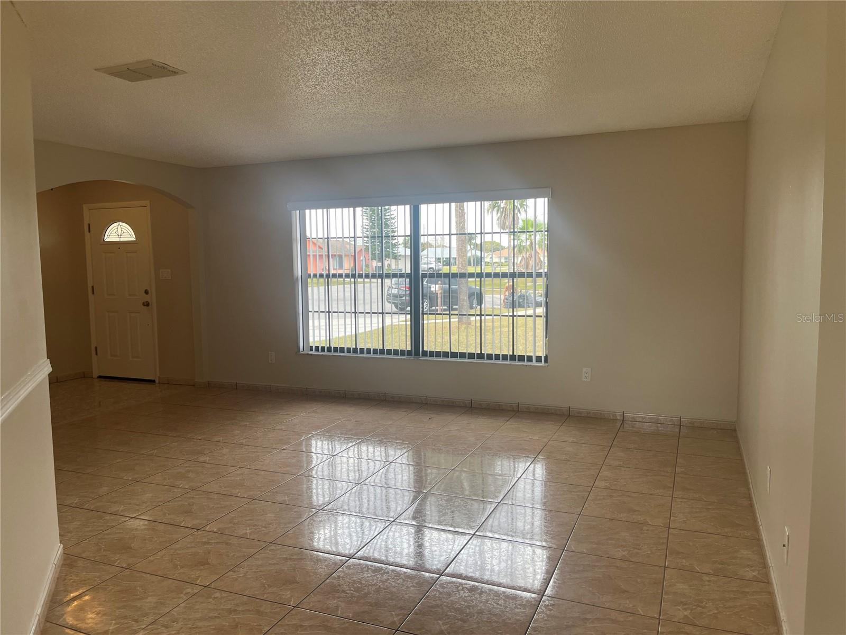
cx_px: 423
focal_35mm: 26
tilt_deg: -5.8
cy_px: 318
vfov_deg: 53.1
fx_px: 635
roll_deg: +2.5
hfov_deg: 67.3
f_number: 1.6
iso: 40
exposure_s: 1/193
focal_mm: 5.1
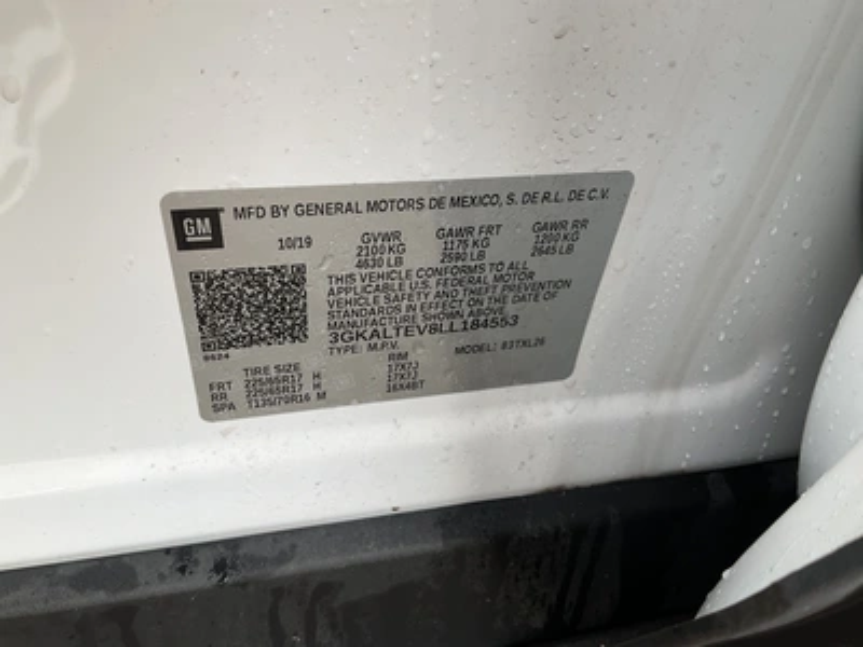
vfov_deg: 48.2
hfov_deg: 61.7
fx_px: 723
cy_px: 324
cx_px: 432
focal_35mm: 29
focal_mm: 3
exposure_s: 1/134
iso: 20
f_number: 1.8
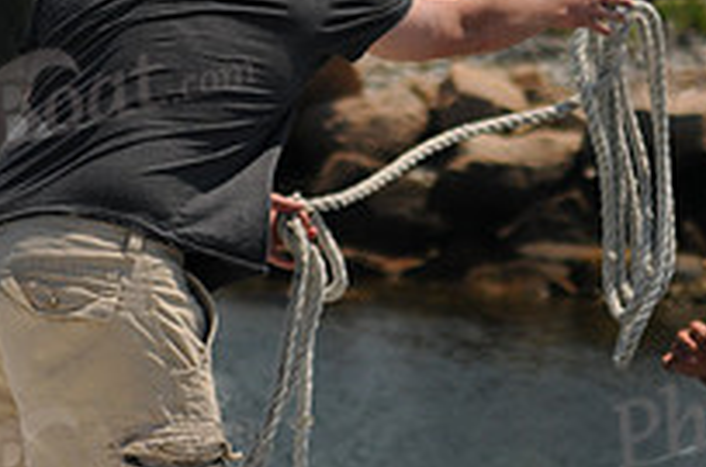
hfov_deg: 8.8
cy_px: 251
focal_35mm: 234
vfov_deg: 5.8
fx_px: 4587
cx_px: 433
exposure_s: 1/2000
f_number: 2.8
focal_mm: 55
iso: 200
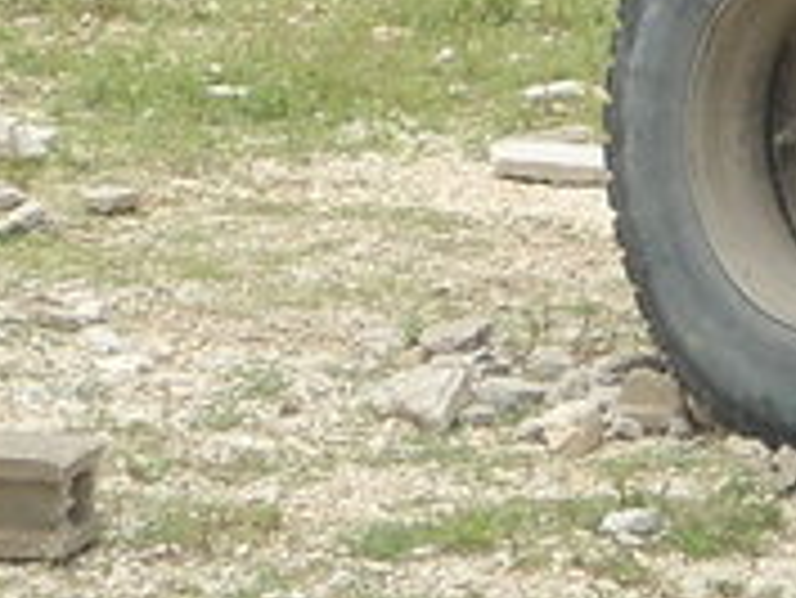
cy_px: -908
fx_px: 4924
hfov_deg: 9.2
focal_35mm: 214
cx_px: 616
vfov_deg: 6.6
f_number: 3.2
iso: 80
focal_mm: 6.7
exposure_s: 1/800
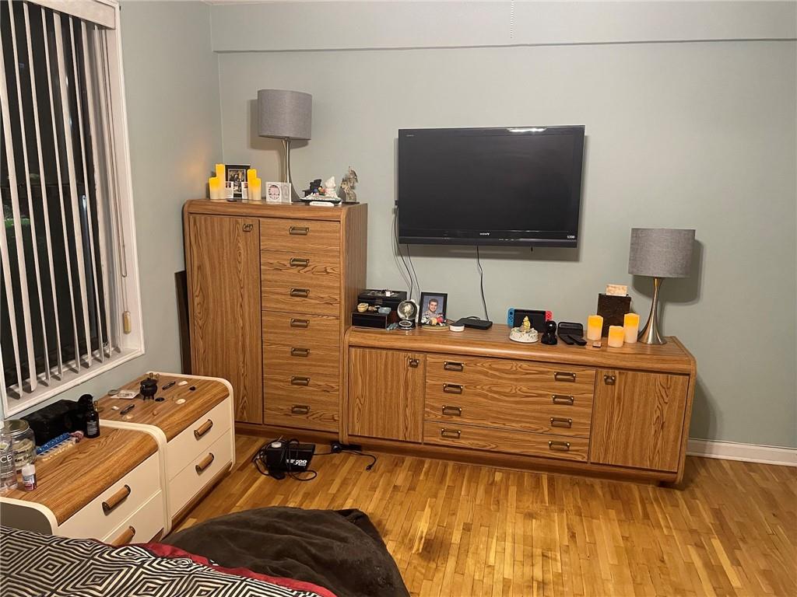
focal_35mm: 26
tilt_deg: -12.5
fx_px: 599
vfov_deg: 53.1
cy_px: 298
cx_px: 398
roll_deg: -0.2
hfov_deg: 67.3
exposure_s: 1/60
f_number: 1.6
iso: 320
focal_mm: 4.2
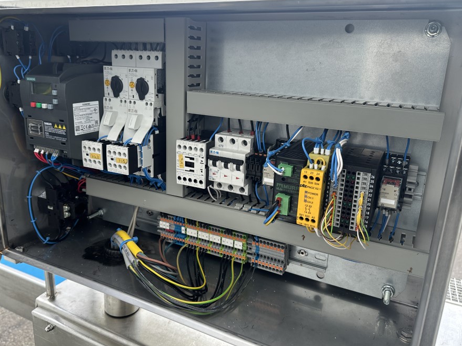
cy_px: 166
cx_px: 218
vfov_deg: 49.7
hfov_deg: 63.4
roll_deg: -2.7
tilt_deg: -13.5
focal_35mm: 28
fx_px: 374
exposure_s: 1/368
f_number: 1.78
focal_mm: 6.86
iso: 80
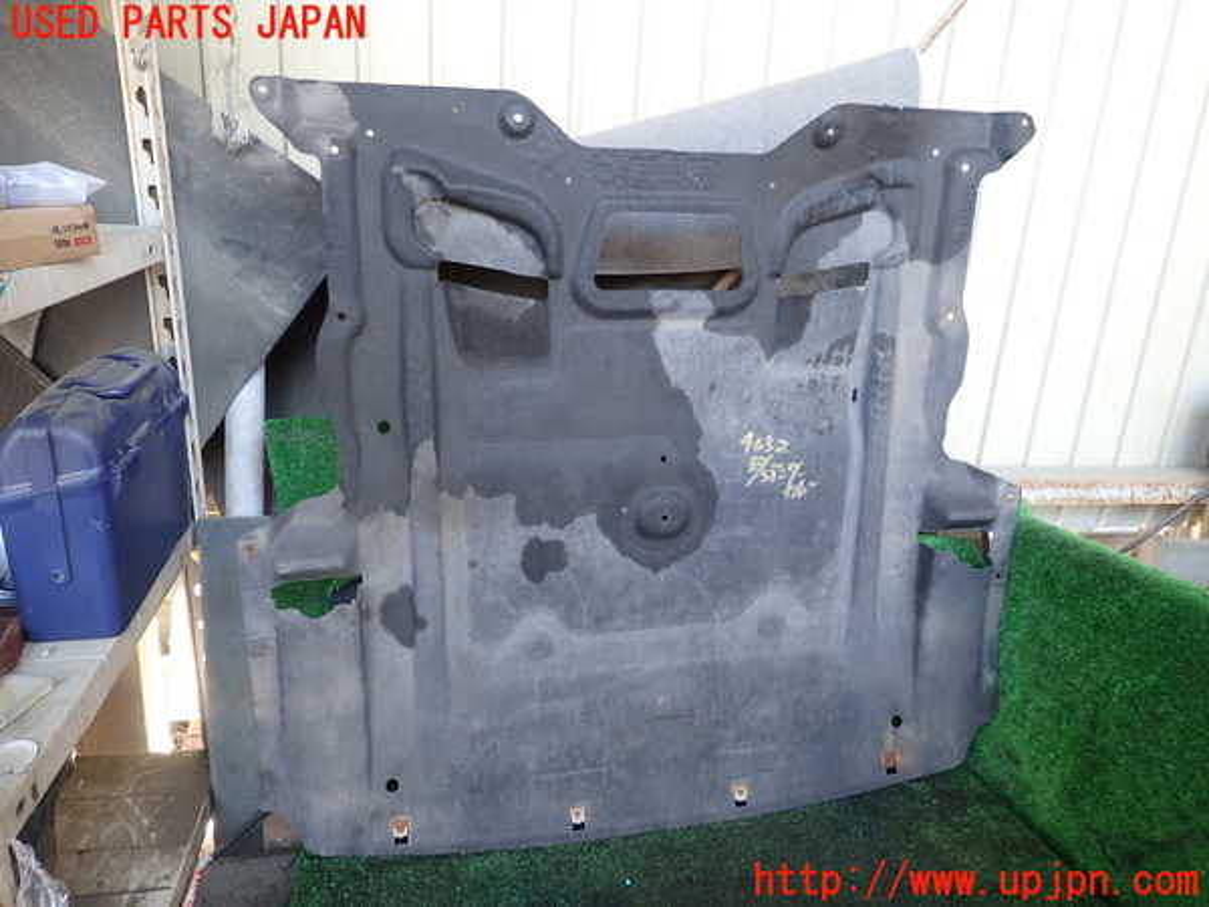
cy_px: 454
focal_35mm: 25
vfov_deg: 54.9
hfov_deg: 69.4
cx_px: 604
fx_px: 873
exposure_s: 1/60
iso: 200
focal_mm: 4.5
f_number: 2
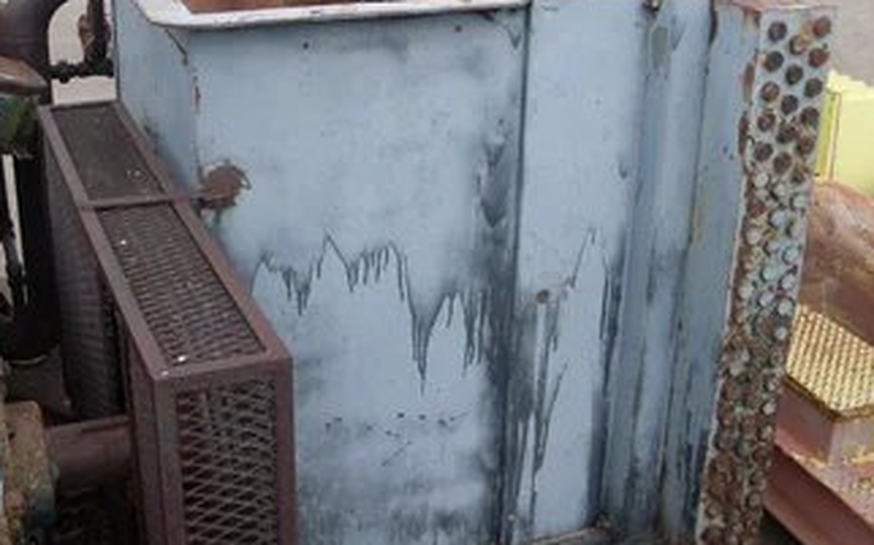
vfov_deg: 25.7
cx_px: 472
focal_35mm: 50
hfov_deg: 40.3
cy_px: 179
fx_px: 1191
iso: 80
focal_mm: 6.3
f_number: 7.7
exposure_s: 1/60
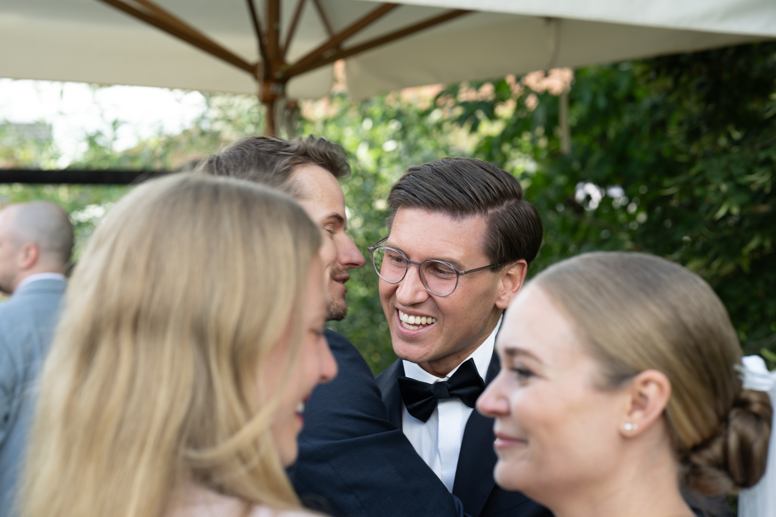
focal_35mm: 85
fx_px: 1832
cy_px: 258
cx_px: 388
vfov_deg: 16.1
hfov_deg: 23.9
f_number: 5.6
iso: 160
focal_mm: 85
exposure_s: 1/125
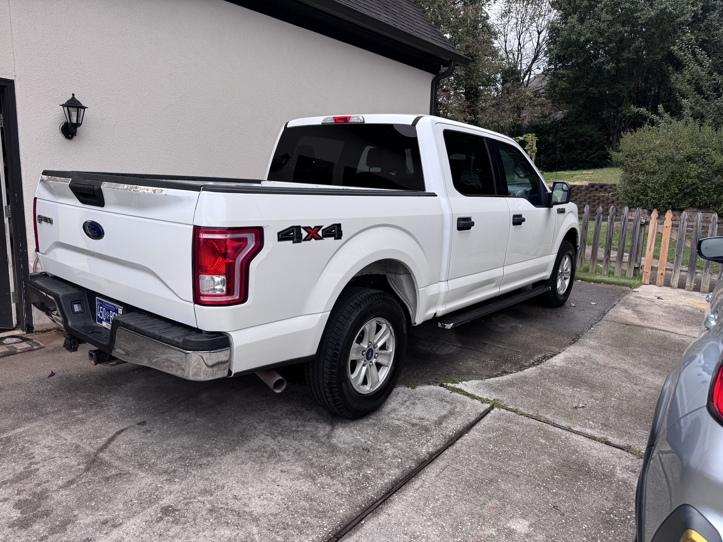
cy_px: 271
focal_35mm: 24
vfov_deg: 56.8
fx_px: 501
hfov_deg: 71.6
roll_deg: -2.6
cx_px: 362
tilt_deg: -11.7
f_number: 1.78
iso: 64
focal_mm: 6.76
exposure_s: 1/121
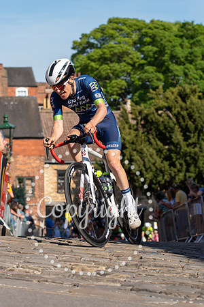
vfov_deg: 18.7
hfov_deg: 12.5
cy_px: 154
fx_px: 931
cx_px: 81
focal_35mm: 110
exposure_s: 1/1000
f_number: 3.5
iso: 100
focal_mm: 73
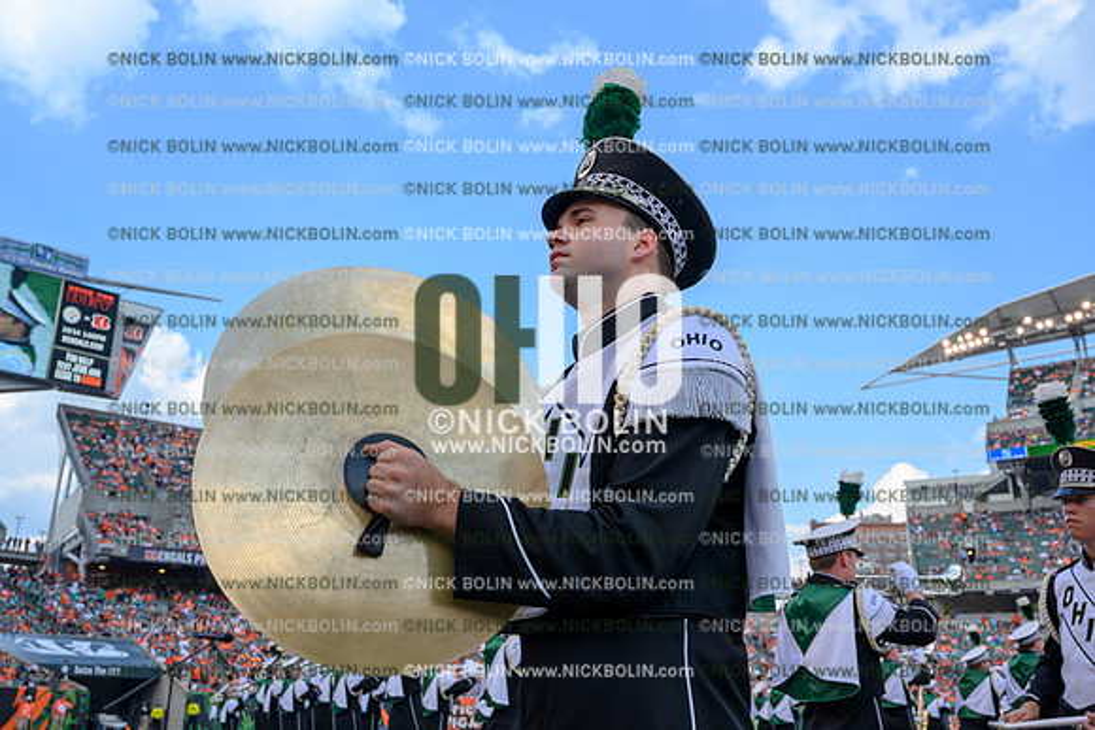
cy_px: 365
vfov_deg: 39.4
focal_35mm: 34
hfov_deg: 56.5
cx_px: 548
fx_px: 1019
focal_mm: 33.5
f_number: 7.1
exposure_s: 1/100
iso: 80
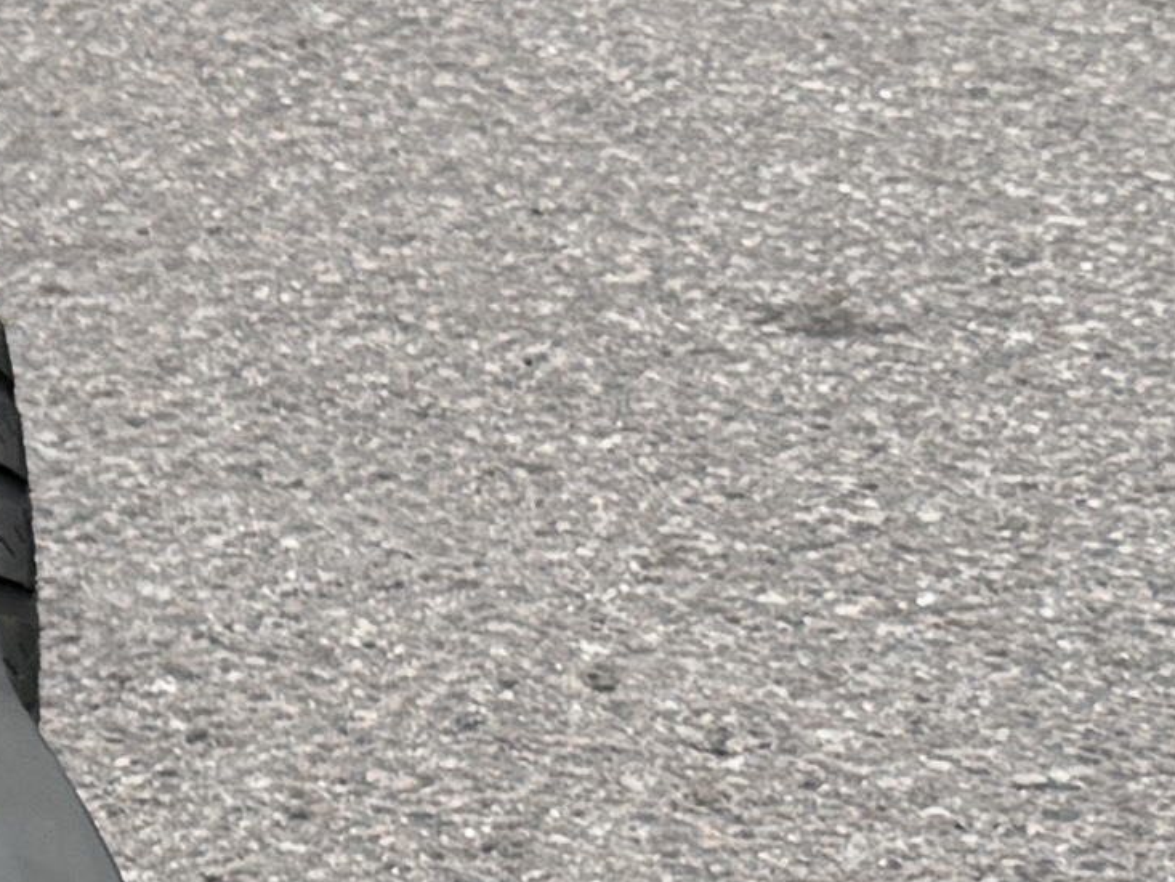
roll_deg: -0.5
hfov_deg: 9.2
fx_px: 6349
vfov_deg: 7.8
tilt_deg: -23.5
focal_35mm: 187
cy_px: 1161
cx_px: -1882
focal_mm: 6.76
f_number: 1.78
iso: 100
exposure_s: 1/805
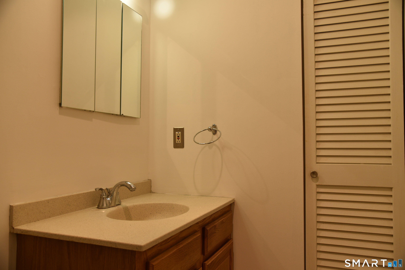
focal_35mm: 30
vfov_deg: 43.6
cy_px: 135
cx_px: 202
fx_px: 338
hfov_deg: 61.9
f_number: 4.5
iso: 400
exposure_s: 1/80
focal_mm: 30
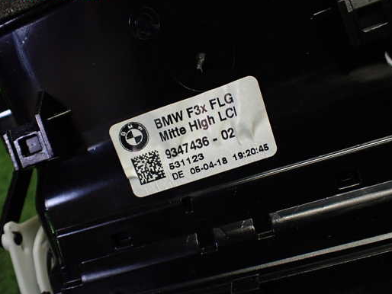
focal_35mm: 35
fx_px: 397
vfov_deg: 40.7
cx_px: 191
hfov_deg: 52.6
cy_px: 155
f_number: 2.3
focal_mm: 5.4
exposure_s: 1/125
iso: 400
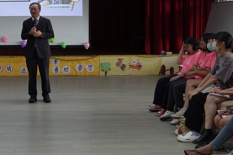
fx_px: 414
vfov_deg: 21.0
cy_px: 38
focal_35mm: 64
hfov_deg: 30.6
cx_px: 43
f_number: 3.5
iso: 200
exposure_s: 1/40
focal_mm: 12.51
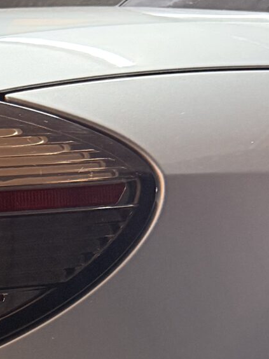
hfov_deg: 12.4
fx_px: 1129
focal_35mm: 109
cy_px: 297
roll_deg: -0.2
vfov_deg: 17.9
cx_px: -217
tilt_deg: -7.6
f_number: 1.78
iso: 320
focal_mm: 6.76
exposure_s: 1/50
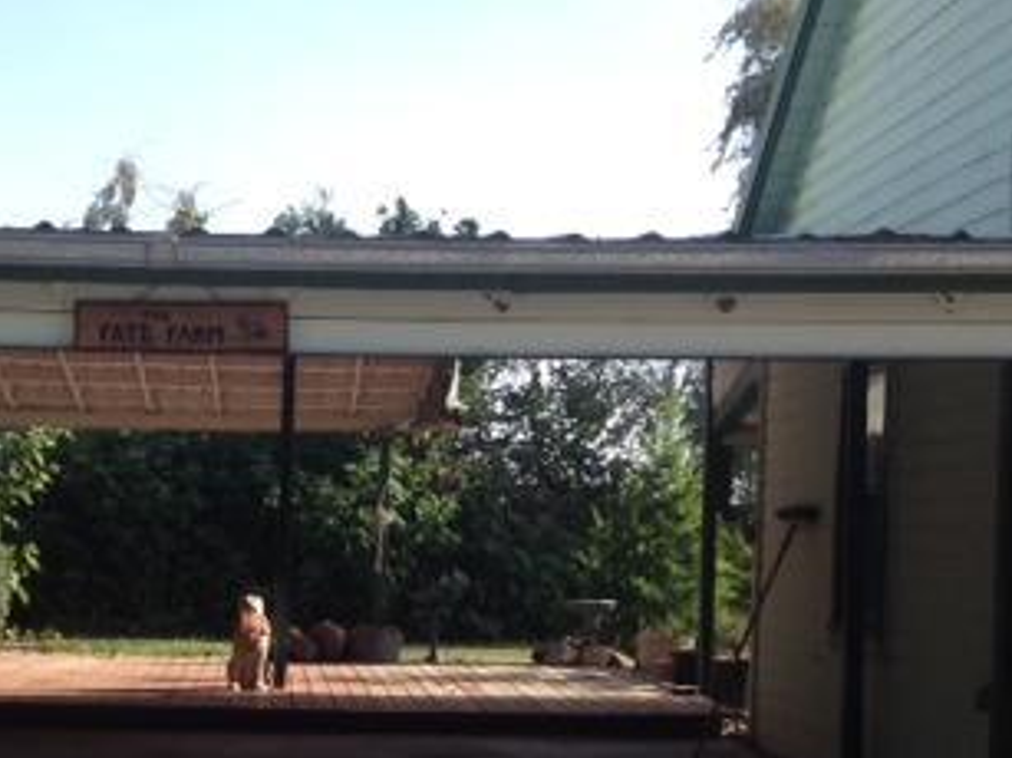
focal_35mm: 73
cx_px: 303
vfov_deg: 20.0
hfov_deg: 26.5
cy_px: 577
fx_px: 2133
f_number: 2.4
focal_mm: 4.28
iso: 50
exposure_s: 1/699
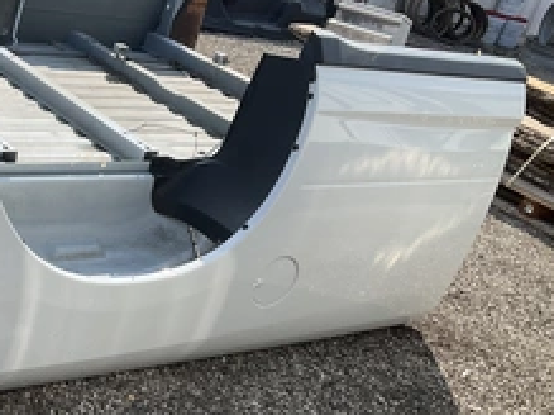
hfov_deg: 34.4
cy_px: 263
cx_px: 66
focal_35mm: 53
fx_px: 848
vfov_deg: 27.4
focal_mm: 3
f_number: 1.8
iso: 25
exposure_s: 1/1168
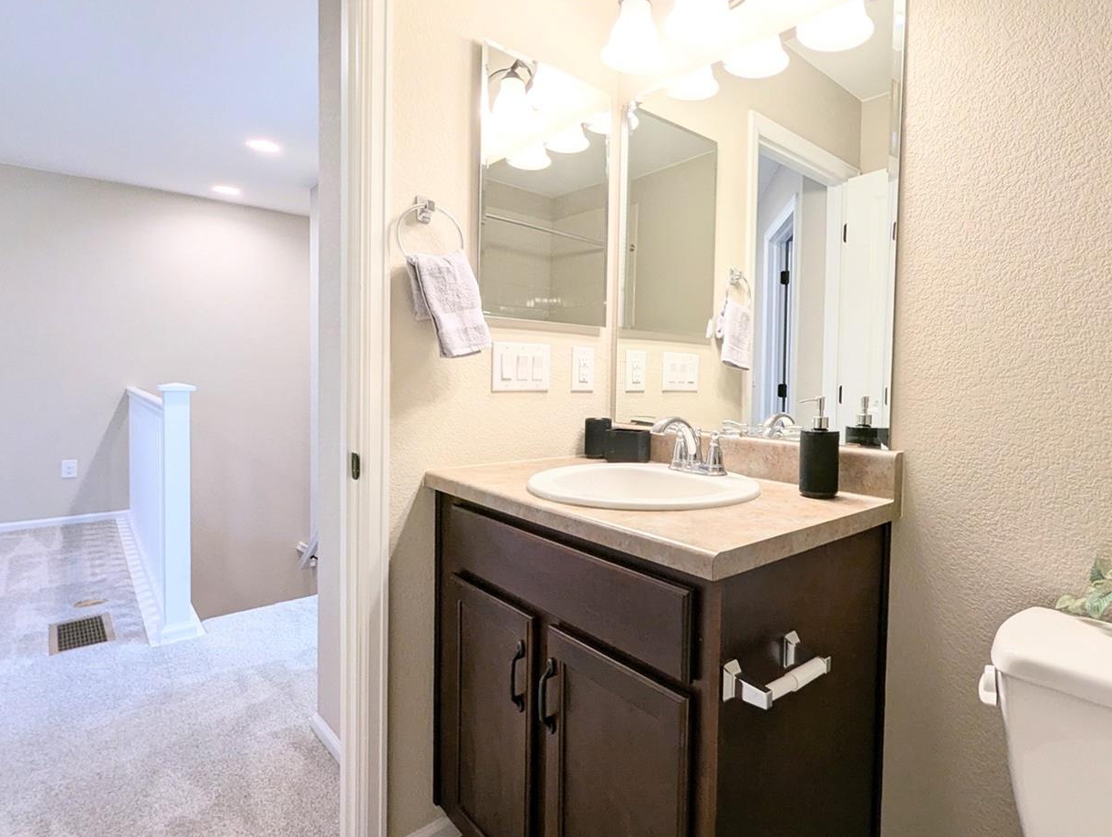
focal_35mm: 17
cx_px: 642
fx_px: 547
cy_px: 388
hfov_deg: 90.2
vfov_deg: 74.8
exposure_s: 1/60
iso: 69
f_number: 2.2
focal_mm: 1.95
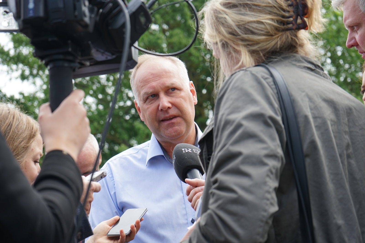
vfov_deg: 19.5
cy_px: 122
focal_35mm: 70
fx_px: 710
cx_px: 182
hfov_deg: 28.8
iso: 100
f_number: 5.6
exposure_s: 1/200
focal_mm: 70
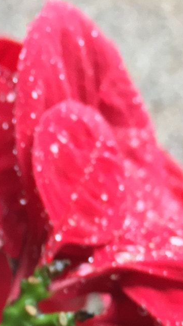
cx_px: -99
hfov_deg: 14.2
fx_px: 681
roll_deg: -5.2
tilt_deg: -37.2
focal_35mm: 79
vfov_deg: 24.8
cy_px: 369
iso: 160
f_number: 2.2
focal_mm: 4.15
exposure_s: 1/30
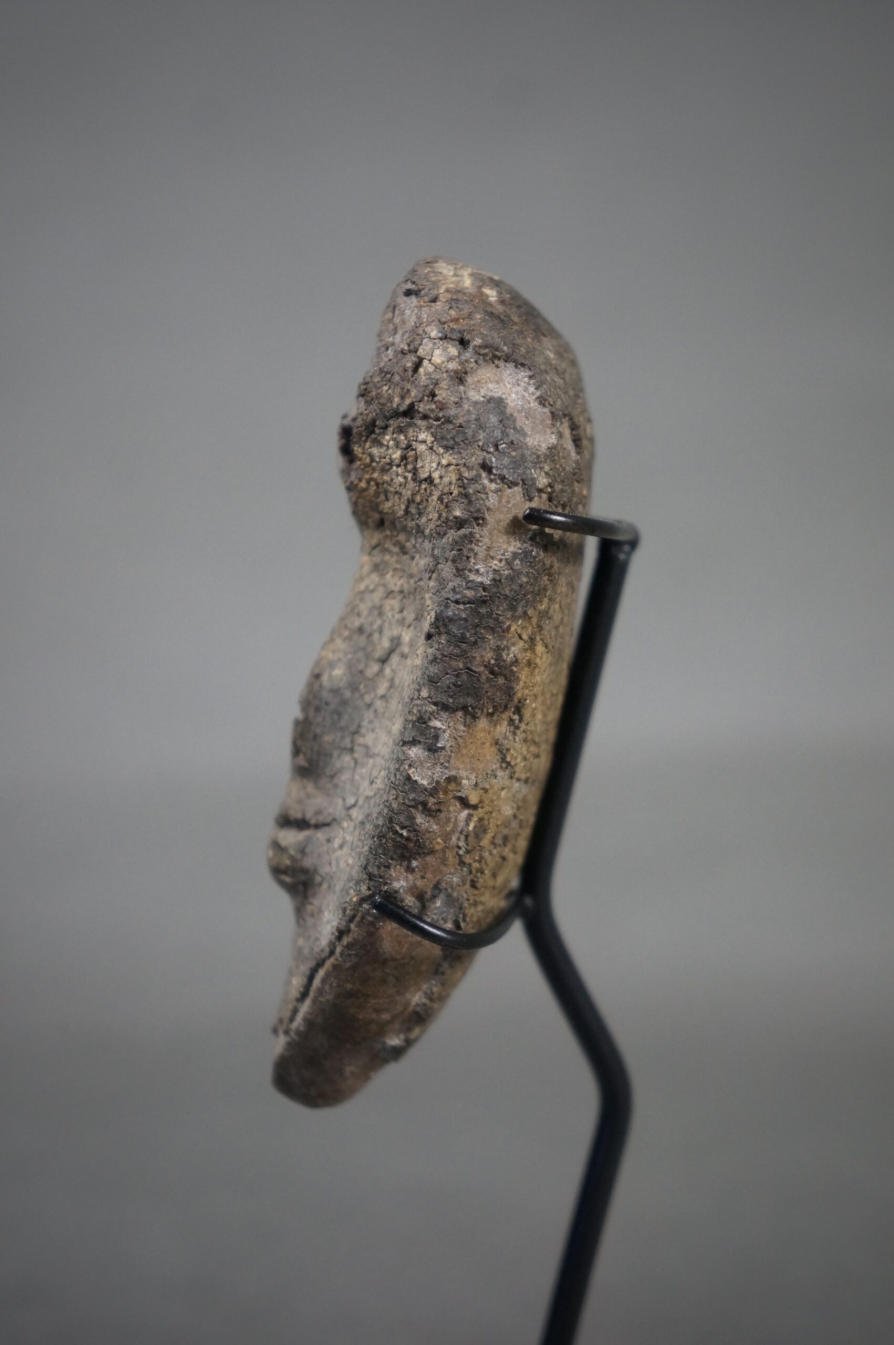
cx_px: 447
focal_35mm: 82
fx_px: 3080
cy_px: 672
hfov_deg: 16.5
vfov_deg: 24.6
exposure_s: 1/160
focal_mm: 55
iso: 1600
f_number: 5.6
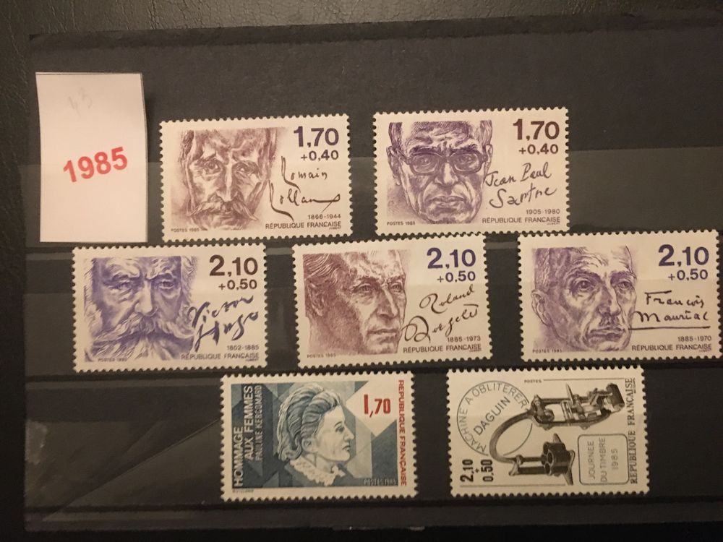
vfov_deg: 48.2
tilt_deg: -84.9
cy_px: 271
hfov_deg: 61.7
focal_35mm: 29
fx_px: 606
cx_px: 362
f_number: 2.2
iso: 500
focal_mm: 4.15
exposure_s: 1/17
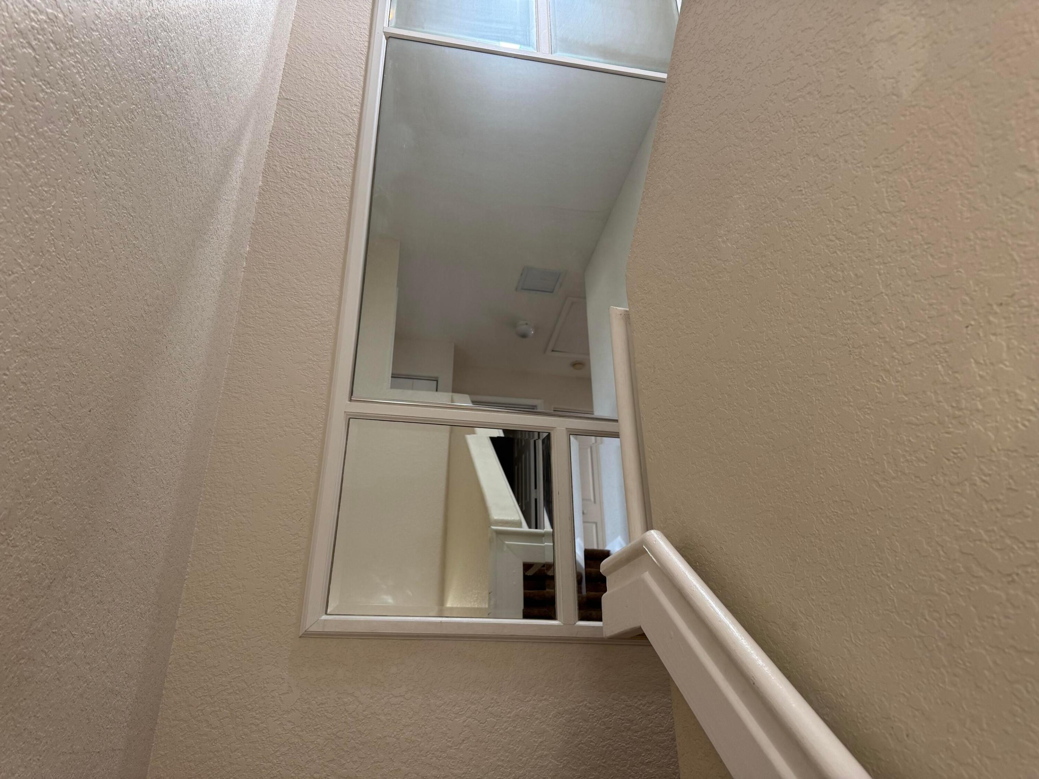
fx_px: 720
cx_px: 520
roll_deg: +0.2
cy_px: 390
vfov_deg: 56.8
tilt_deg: +27.9
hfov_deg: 71.6
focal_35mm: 24
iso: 125
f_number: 1.78
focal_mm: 6.76
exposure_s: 1/60
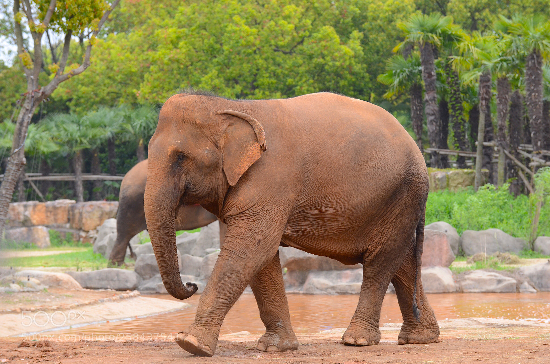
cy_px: 182
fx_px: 2286
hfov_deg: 13.7
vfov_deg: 9.1
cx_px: 275
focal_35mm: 150
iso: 640
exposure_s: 1/1600
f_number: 4.5
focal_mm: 100
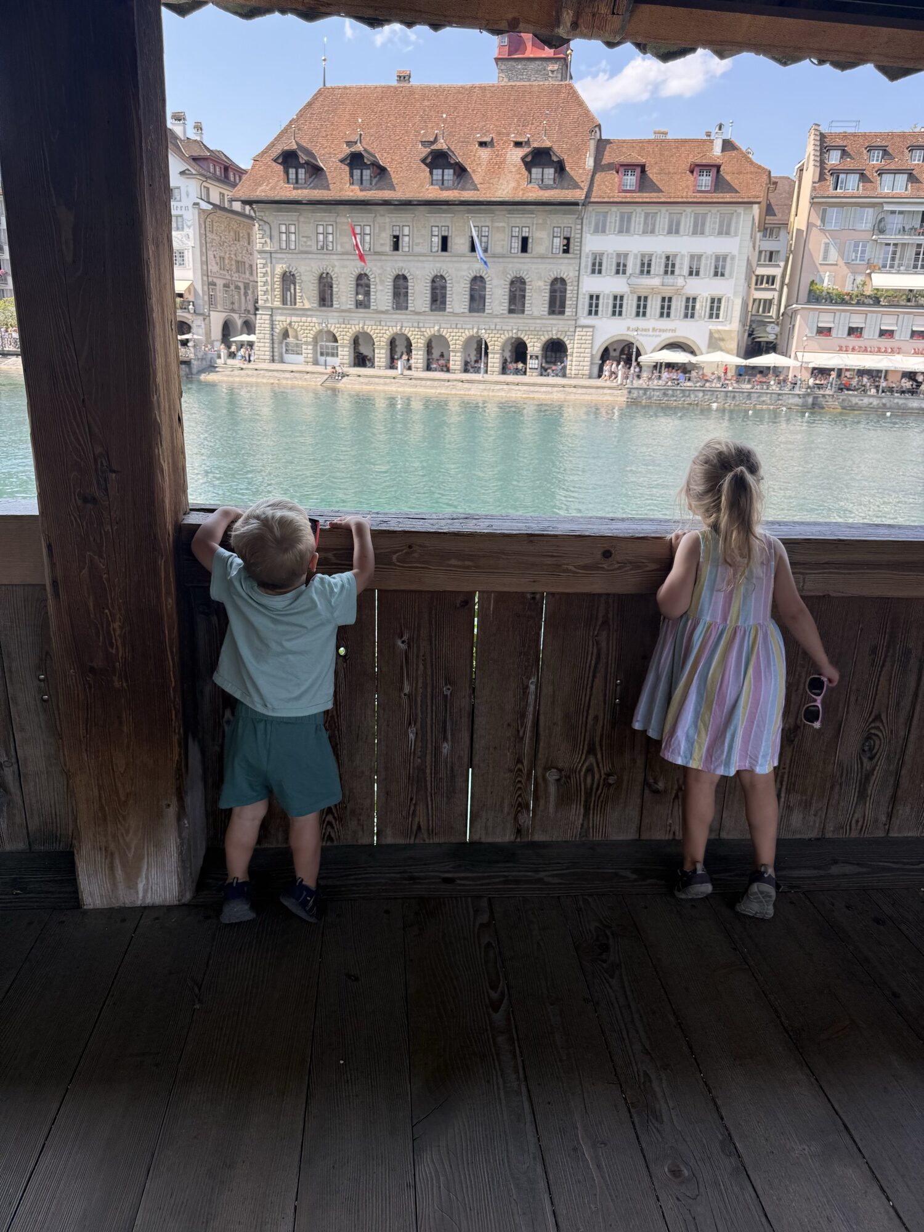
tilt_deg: -16.9
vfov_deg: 71.6
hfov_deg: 56.8
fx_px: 854
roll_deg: -2.3
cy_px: 616
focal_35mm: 24
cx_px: 462
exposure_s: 1/772
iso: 80
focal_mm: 6.76
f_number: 1.78
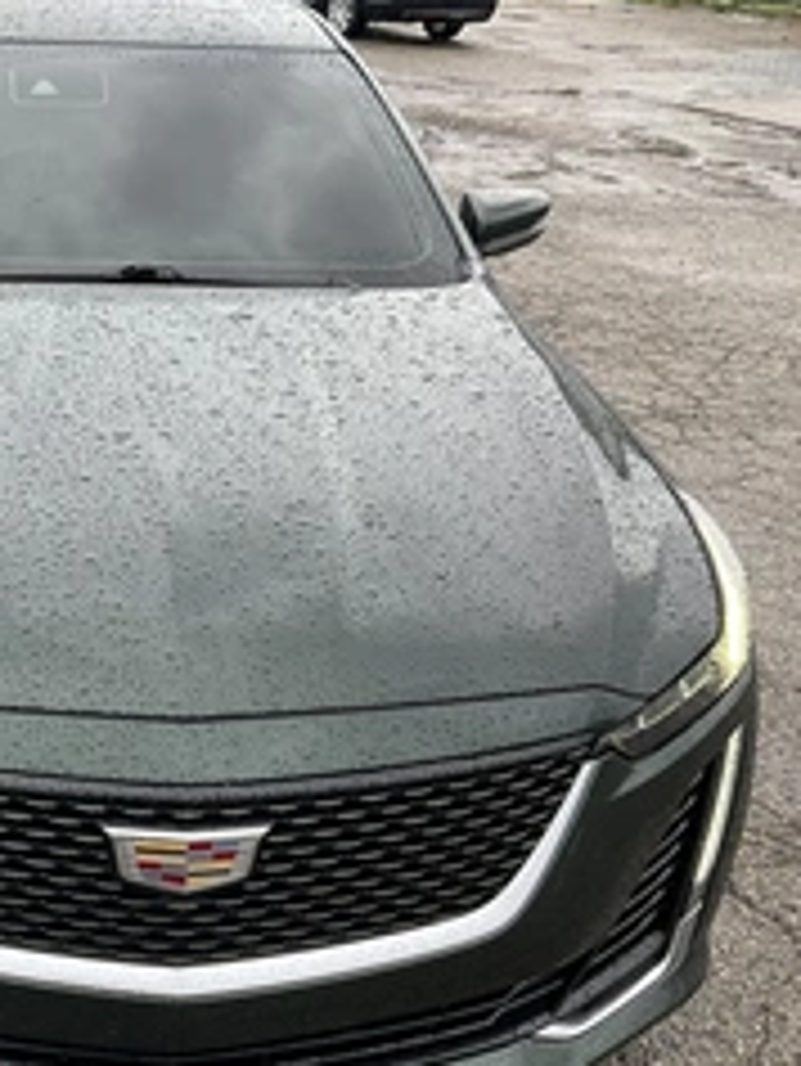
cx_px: 63
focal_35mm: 49
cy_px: 616
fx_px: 1510
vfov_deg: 38.8
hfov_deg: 28.4
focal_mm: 3
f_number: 1.8
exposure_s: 1/237
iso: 20
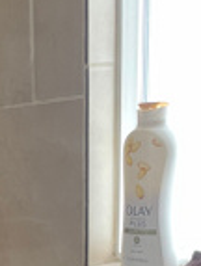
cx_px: -112
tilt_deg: -19.0
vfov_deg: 20.0
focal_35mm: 87
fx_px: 671
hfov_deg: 15.5
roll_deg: +7.0
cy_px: 376
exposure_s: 1/60
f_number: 1.6
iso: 200
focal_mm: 4.2
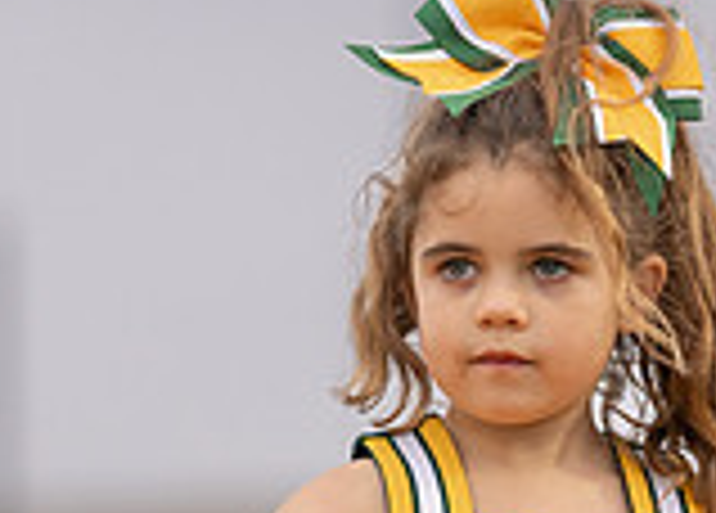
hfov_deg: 3.0
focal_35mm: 671
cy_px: 788
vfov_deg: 2.1
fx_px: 13662
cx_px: 635
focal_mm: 176
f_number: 2.8
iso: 500
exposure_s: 1/1000
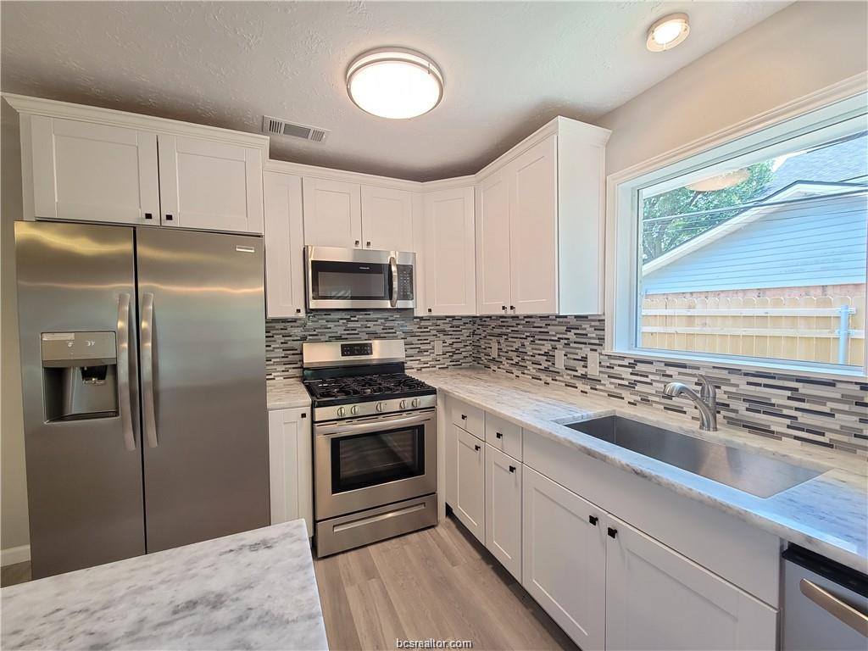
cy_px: 326
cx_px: 434
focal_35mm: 13
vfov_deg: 89.9
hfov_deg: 106.2
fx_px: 326
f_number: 2.2
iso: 125
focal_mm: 2.2
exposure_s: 1/59
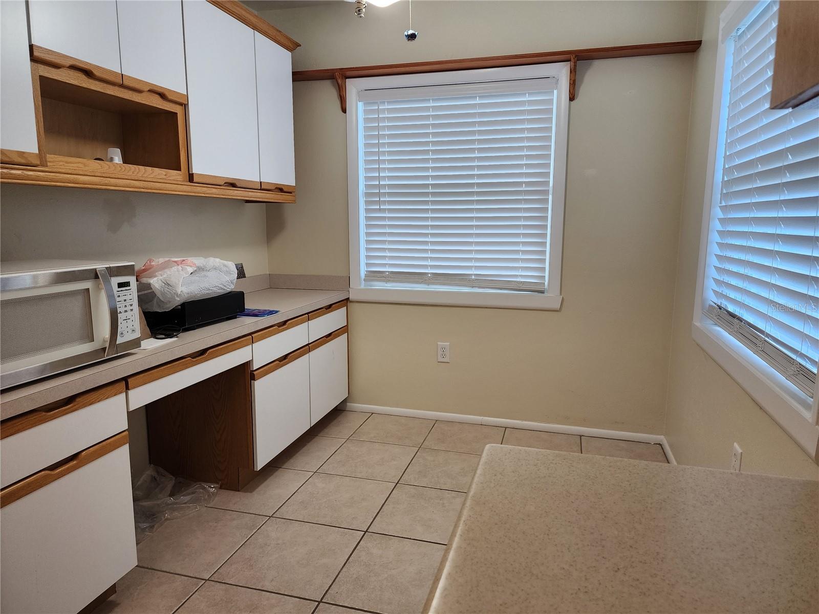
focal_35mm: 23
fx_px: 544
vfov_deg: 58.9
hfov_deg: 73.9
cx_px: 410
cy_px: 307
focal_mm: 6.4
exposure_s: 1/120
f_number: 1.8
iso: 125
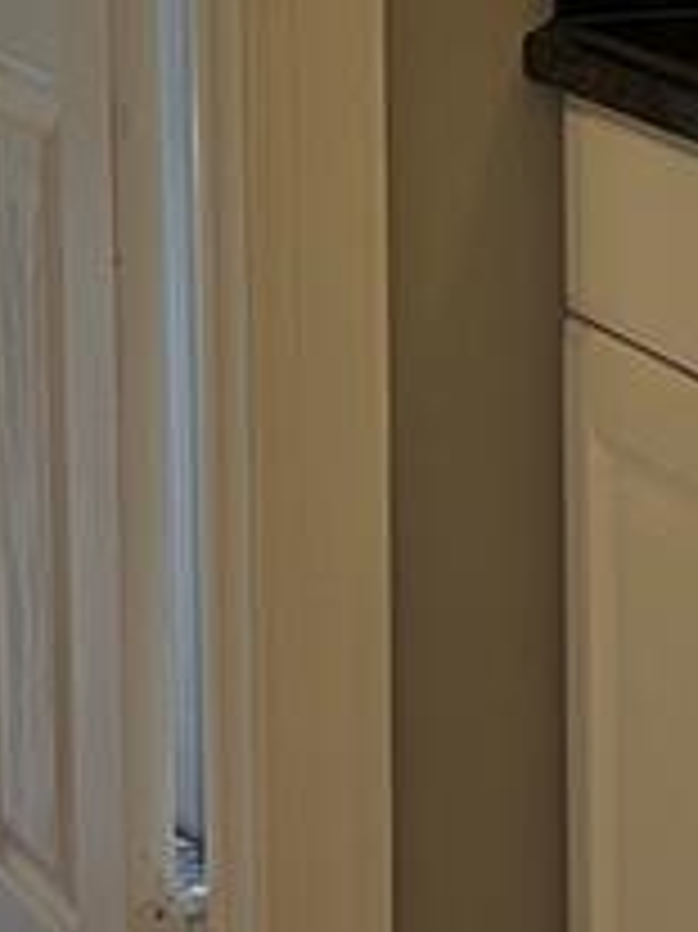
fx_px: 4064
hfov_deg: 9.5
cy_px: -41
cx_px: 1072
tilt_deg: -6.5
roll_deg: +0.8
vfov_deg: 12.9
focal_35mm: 151
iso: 80
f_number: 1.5
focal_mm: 5.7
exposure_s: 1/60
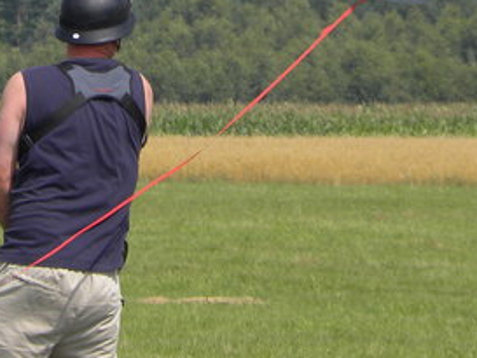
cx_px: 75
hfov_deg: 2.7
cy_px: -66
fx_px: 9981
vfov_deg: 2.1
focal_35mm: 724
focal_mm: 44
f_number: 5
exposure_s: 1/404
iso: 64
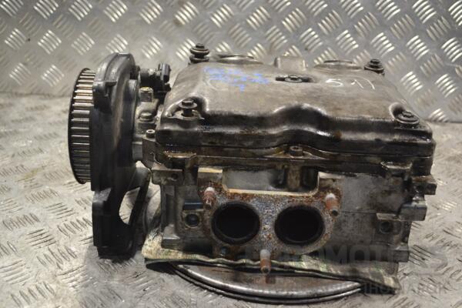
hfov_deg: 45.0
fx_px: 558
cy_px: 154
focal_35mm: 44
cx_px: 231
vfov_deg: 30.8
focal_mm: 29
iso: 400
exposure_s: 1/60
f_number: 4.5
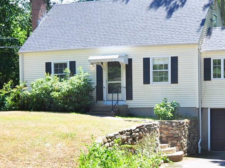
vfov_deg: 28.0
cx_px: 193
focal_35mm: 52
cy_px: 89
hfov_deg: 35.1
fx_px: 338
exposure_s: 1/200
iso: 400
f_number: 8
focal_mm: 20
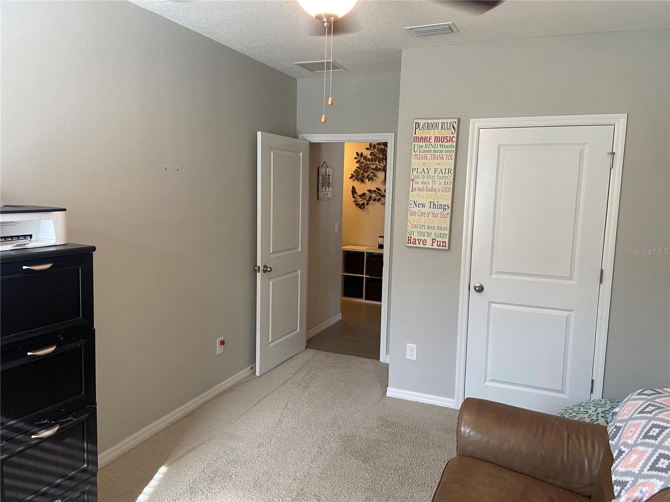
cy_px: 251
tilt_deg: -9.7
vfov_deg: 53.1
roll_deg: -0.9
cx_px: 335
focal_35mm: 26
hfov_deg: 67.3
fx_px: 503
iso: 80
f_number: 1.8
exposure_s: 1/60
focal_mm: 4.25
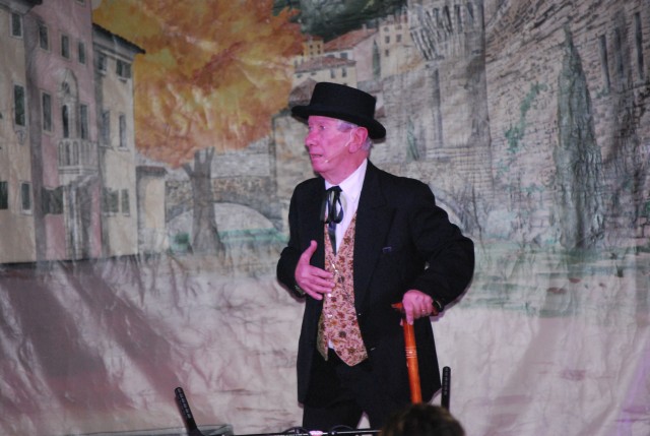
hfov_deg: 9.4
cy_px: 218
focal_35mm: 218
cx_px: 325
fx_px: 3933
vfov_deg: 6.3
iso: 1600
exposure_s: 1/60
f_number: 5.3
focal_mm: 145
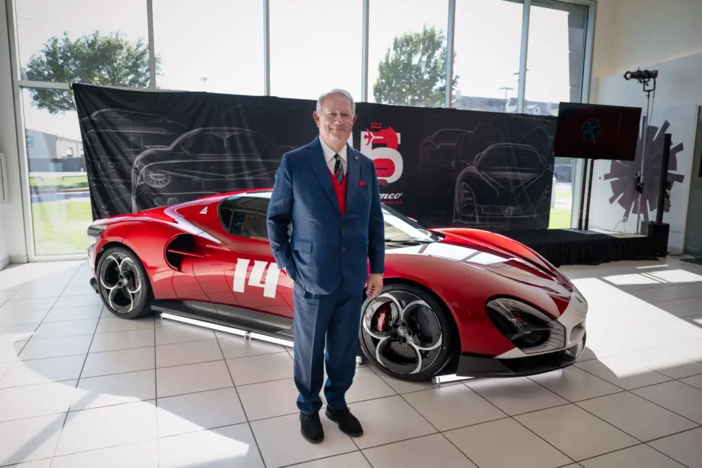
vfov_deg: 50.4
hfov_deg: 70.4
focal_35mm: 26
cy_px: 234
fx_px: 497
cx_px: 351
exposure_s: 1/50
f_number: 4.5
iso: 100
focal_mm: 25.5
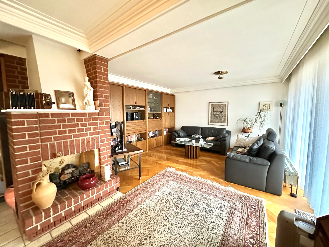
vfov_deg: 85.7
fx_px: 133
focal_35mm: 14
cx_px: 164
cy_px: 124
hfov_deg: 102.1
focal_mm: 2.22
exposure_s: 1/34
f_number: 2.2
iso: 1000
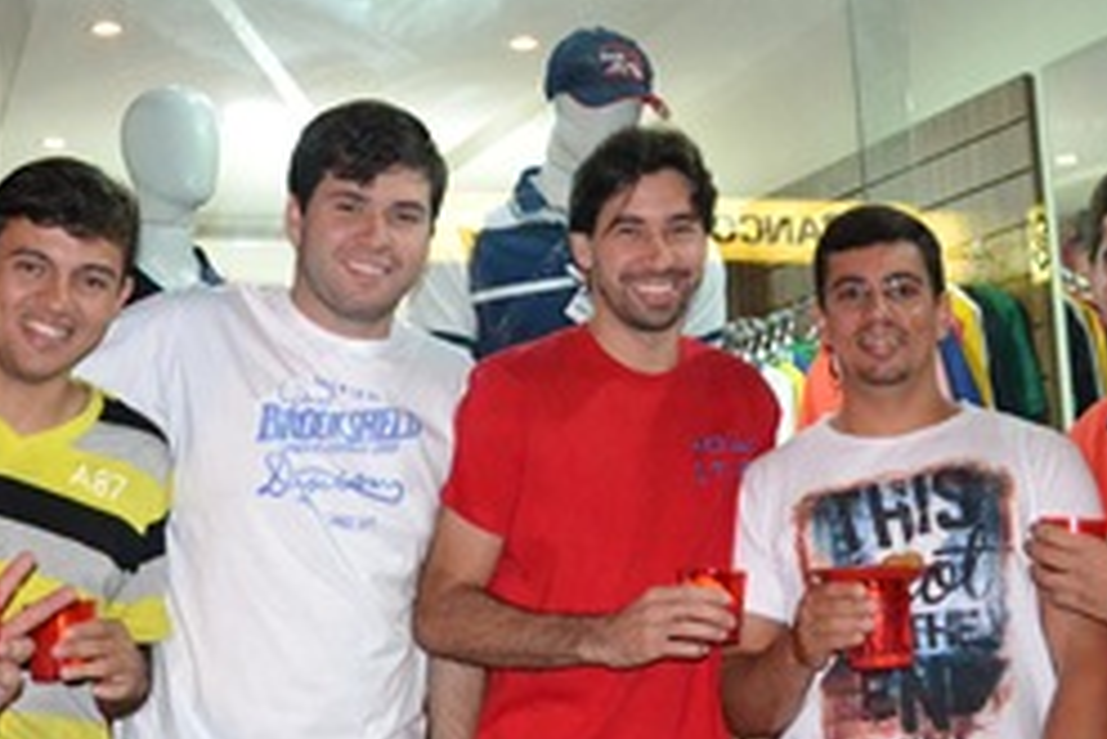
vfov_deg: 19.1
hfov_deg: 28.8
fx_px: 2154
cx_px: 462
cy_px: 56
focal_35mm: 70
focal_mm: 18
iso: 3200
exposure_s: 1/60
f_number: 3.5
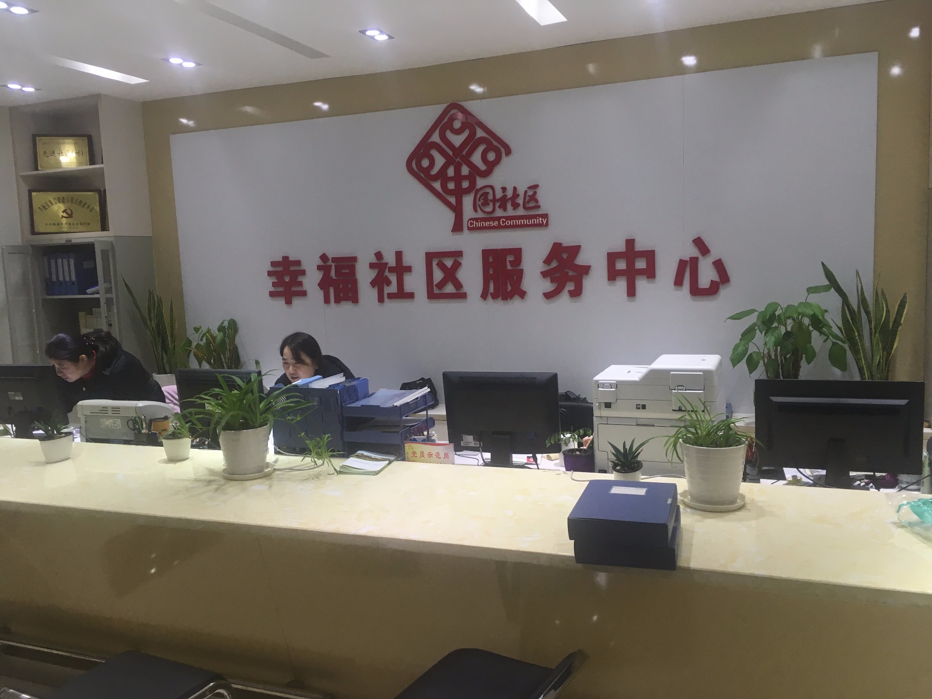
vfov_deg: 48.2
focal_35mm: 29
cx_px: 466
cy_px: 350
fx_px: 781
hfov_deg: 61.7
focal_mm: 4.15
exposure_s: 1/33
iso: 40
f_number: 2.2
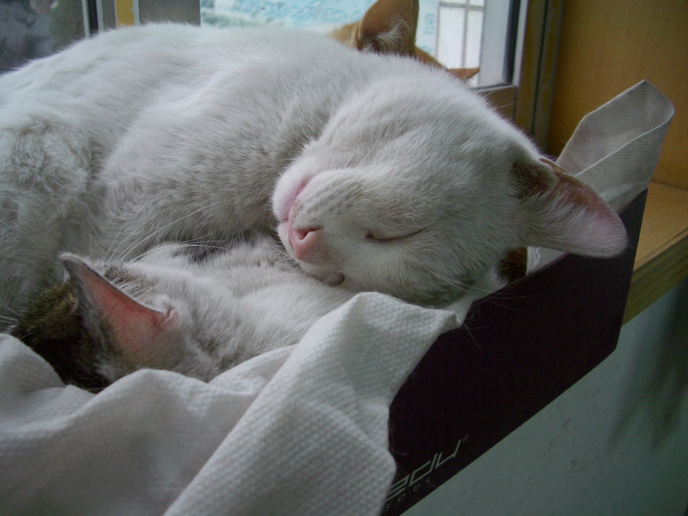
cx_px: 344
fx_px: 696
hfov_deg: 52.6
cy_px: 258
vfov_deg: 40.7
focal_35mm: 35
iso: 100
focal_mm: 5.8
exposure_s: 1/50
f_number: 2.6
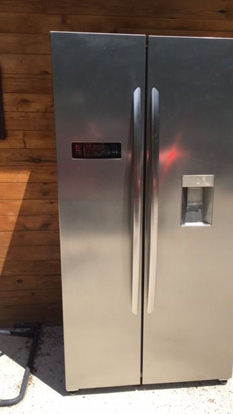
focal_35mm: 32
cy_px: 205
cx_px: 124
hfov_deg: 36.7
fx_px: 352
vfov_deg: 61.0
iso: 25
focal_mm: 4.15
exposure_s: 1/1131
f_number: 2.2
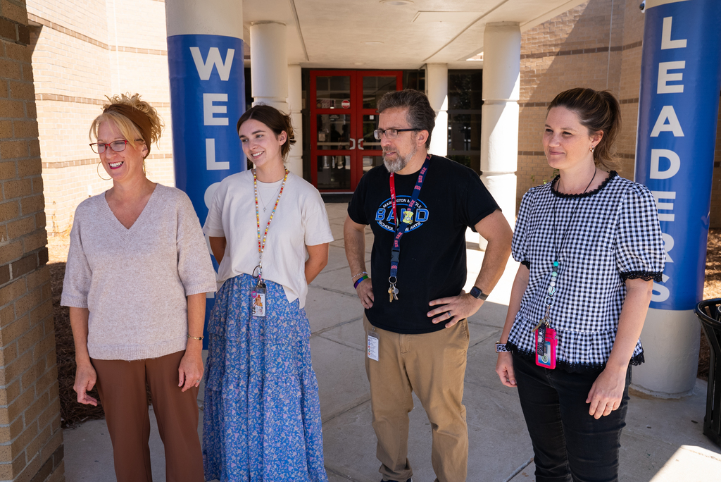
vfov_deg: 41.2
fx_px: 641
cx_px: 360
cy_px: 241
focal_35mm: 32
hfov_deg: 58.7
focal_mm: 32
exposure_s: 1/160
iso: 125
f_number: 7.1
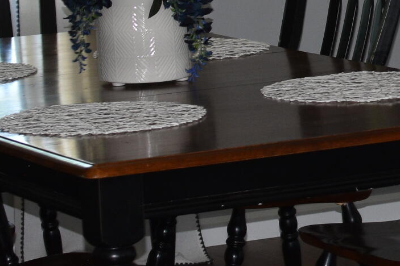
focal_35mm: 224
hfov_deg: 9.0
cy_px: -173
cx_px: 516
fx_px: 2489
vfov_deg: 6.0
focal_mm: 35
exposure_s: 1/60
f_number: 4
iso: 400
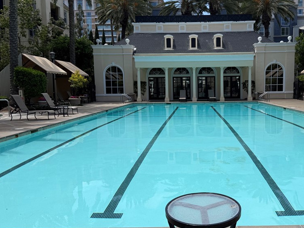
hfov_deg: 54.6
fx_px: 290
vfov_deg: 43.0
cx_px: 194
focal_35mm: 33
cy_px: 112
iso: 80
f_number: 1.78
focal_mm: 6.76
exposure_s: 1/5319
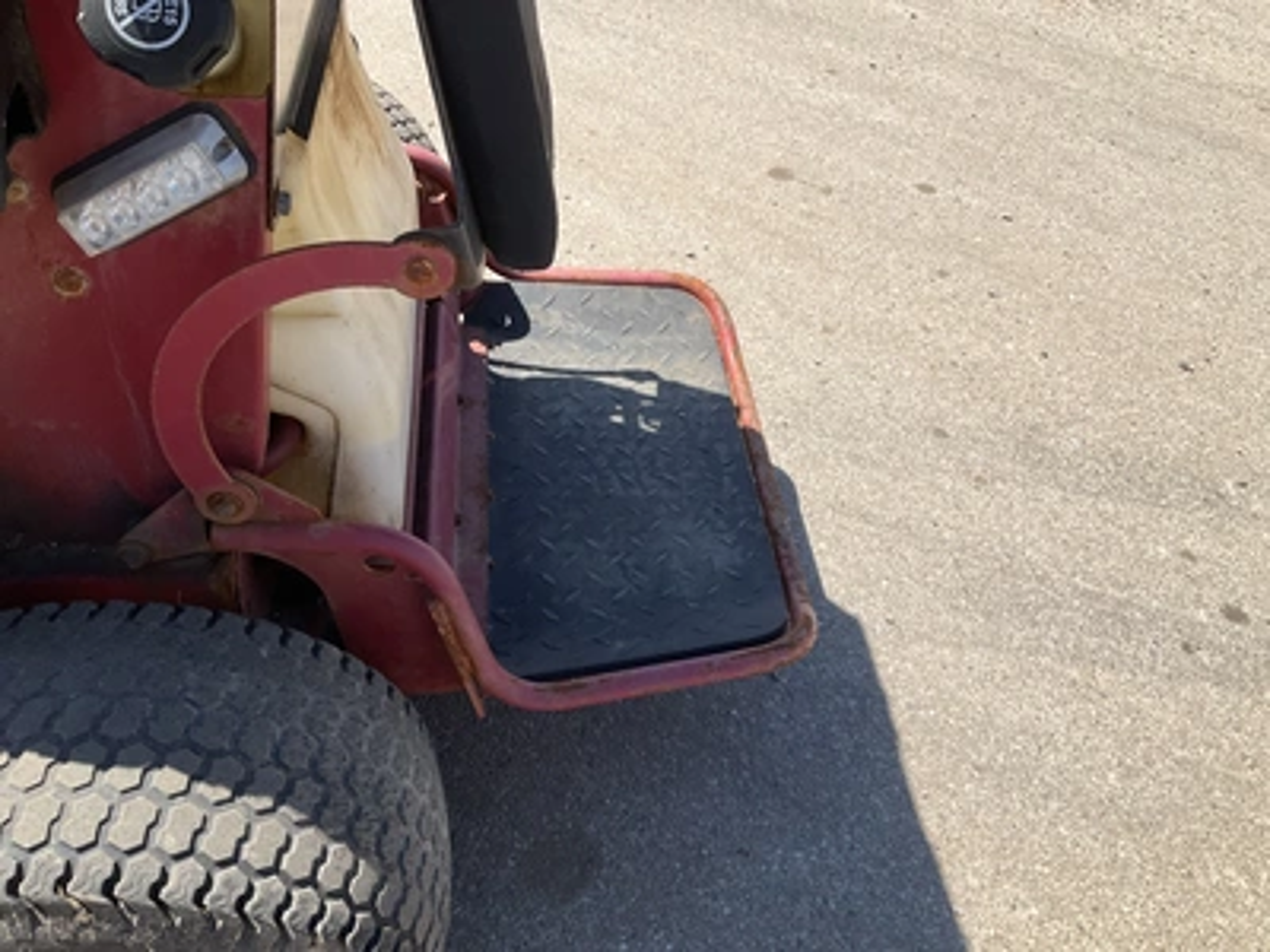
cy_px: 476
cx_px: 635
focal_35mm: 29
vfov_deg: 48.2
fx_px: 1064
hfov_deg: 61.7
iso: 25
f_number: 1.8
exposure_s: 1/1144
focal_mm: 3
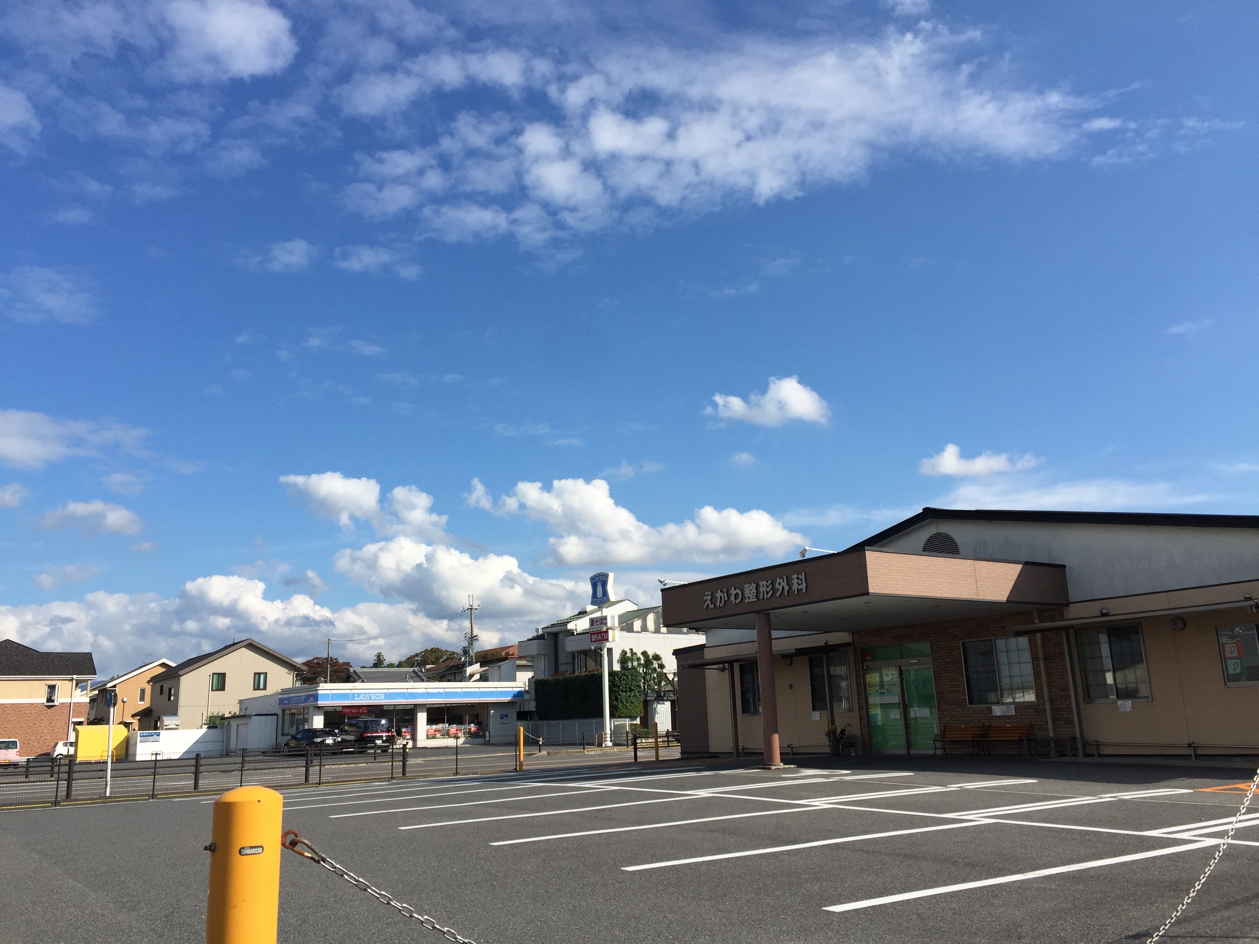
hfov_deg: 61.7
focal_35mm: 29
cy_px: 472
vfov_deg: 48.2
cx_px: 630
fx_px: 1055
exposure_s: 1/2639
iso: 32
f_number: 2.2
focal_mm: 4.15
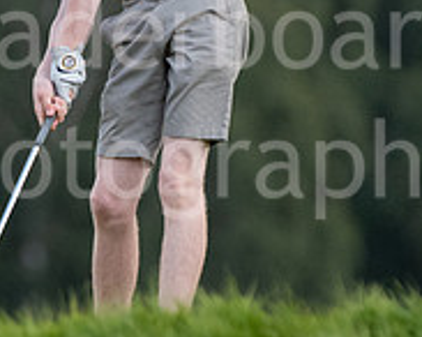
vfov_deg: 0.7
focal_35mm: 2232
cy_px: 52
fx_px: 27847
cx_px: 184
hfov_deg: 0.9
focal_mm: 500
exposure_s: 1/1600
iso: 2000
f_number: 6.3
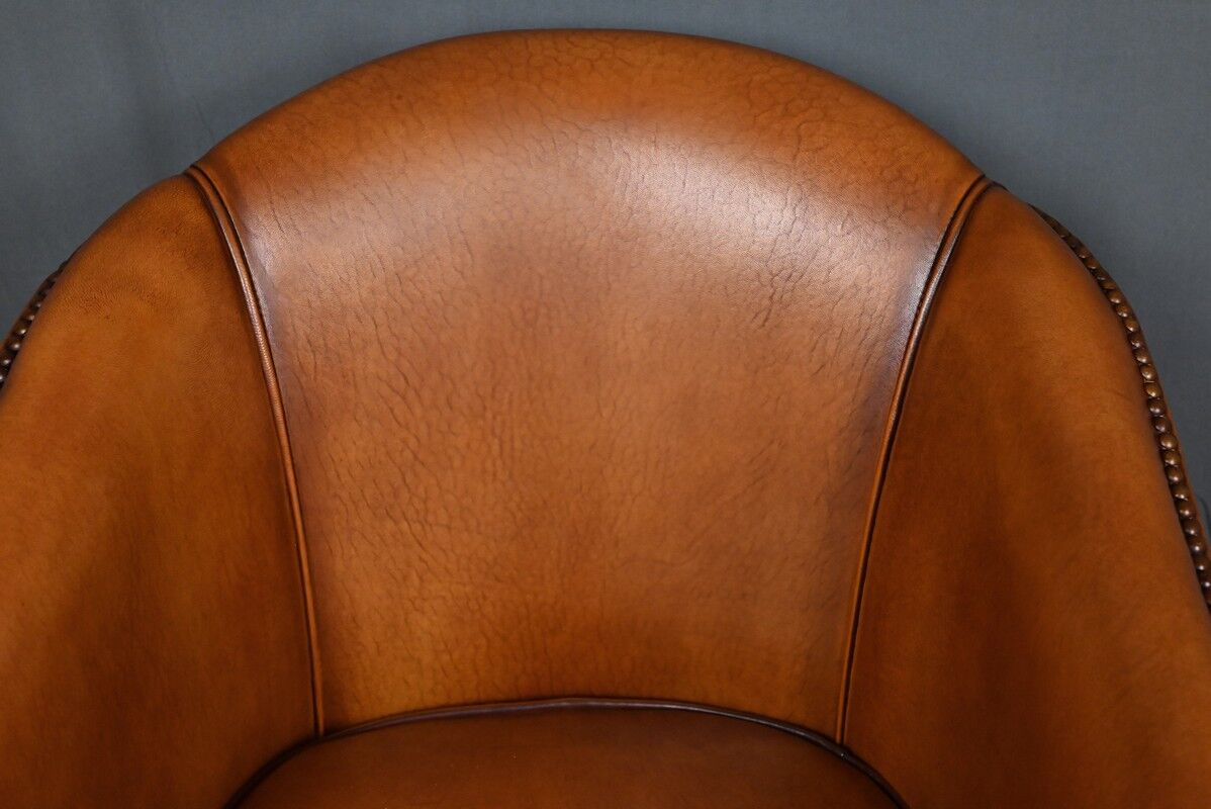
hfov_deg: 39.6
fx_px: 1683
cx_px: 606
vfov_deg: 27.0
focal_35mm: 50
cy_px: 404
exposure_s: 1/80
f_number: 6.3
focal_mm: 50
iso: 5000
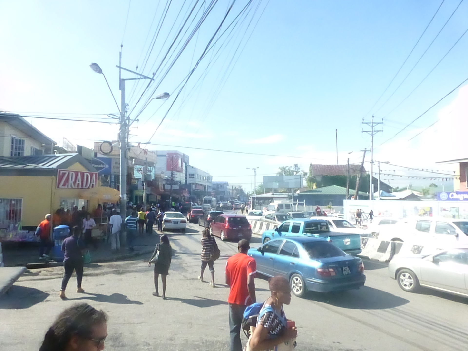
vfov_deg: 56.8
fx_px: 324
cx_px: 234
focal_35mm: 24
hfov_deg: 71.6
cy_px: 176
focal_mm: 4.3
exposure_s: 1/2000
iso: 1600
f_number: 6.3
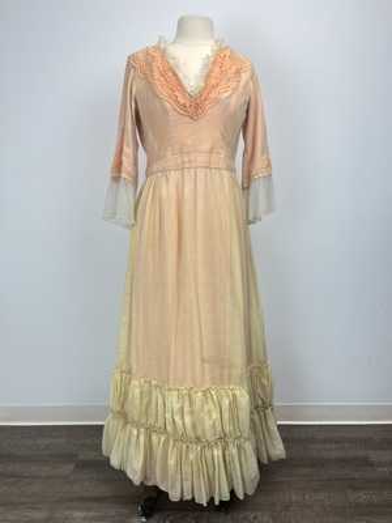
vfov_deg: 67.3
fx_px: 393
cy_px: 262
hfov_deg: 53.1
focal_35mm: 26
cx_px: 196
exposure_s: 1/186
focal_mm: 5.1
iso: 40
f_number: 1.6
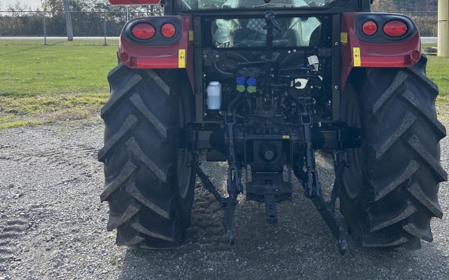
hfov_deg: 52.7
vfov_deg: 33.4
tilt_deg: -2.1
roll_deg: +0.7
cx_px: 243
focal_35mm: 37
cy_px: 57
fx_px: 453
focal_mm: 5.7
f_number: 1.5
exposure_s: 1/2165
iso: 50
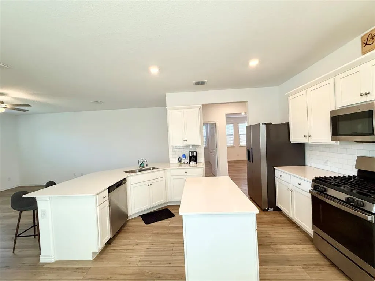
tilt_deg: -1.5
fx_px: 152
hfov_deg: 102.1
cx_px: 188
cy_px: 140
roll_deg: +0.4
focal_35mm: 14
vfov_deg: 85.6
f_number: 2.2
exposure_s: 1/120
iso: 160
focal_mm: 2.22
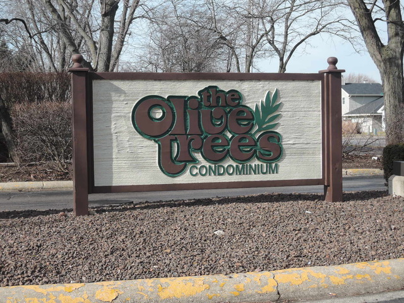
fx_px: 782
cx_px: 202
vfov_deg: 21.9
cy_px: 152
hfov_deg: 29.0
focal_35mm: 67
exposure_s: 1/250
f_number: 5
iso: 80
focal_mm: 14.3
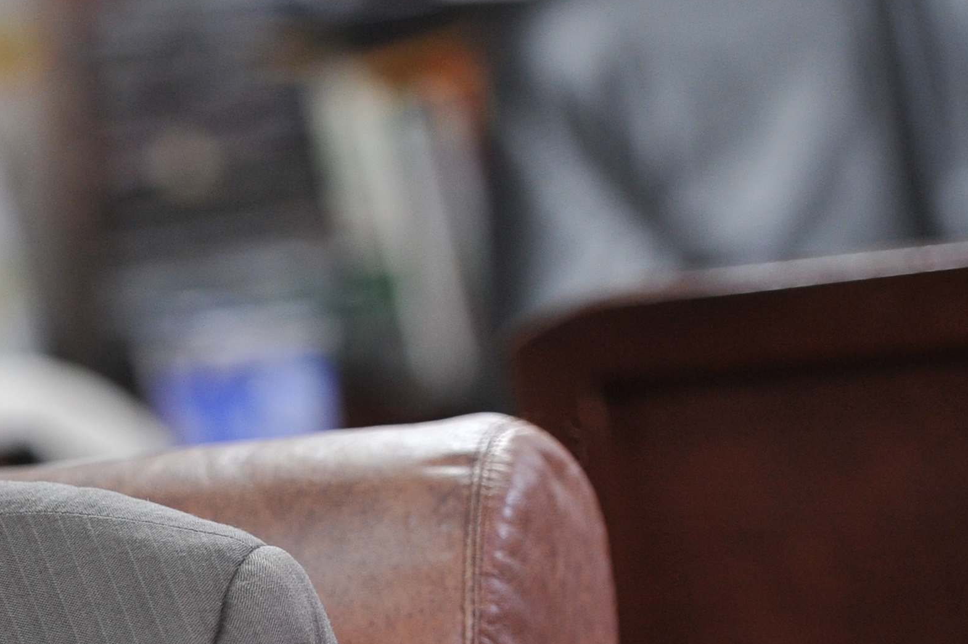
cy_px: 599
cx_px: -150
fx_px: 9836
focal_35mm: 366
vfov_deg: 3.7
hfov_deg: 5.6
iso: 1600
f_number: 2.8
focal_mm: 135
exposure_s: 1/200
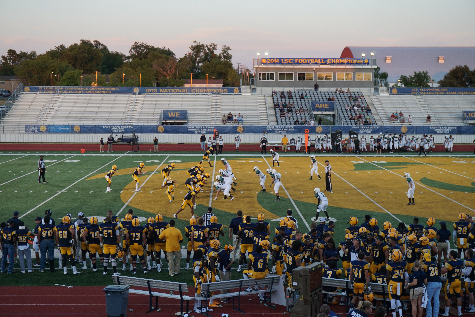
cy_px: 158
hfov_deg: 33.4
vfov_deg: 22.6
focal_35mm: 60
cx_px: 238
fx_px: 792
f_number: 5.6
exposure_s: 1/160
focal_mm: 40
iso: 400
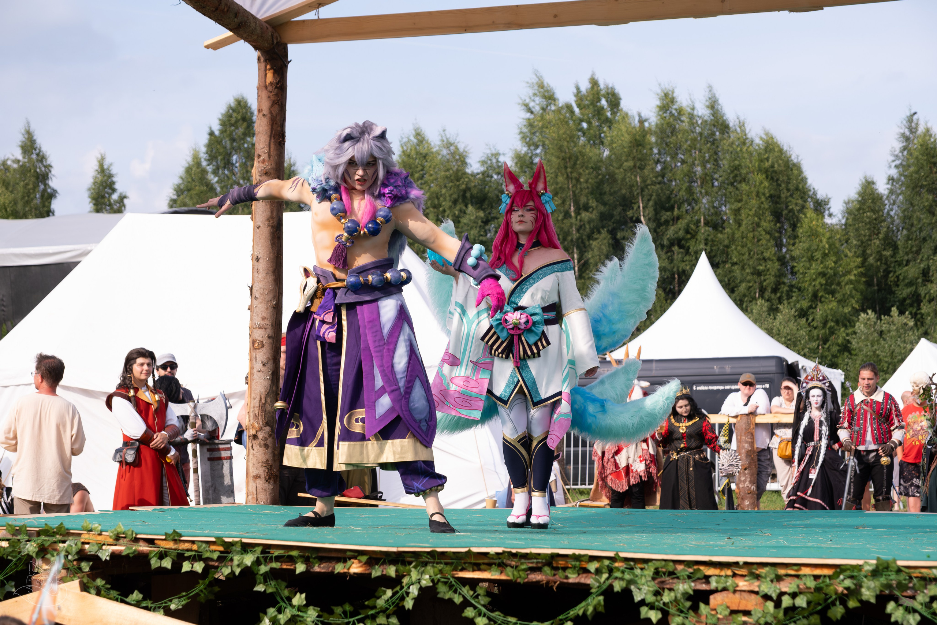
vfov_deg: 19.2
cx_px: 468
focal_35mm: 71
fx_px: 1848
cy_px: 312
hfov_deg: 28.5
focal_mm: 47
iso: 250
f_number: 4
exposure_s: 1/1000
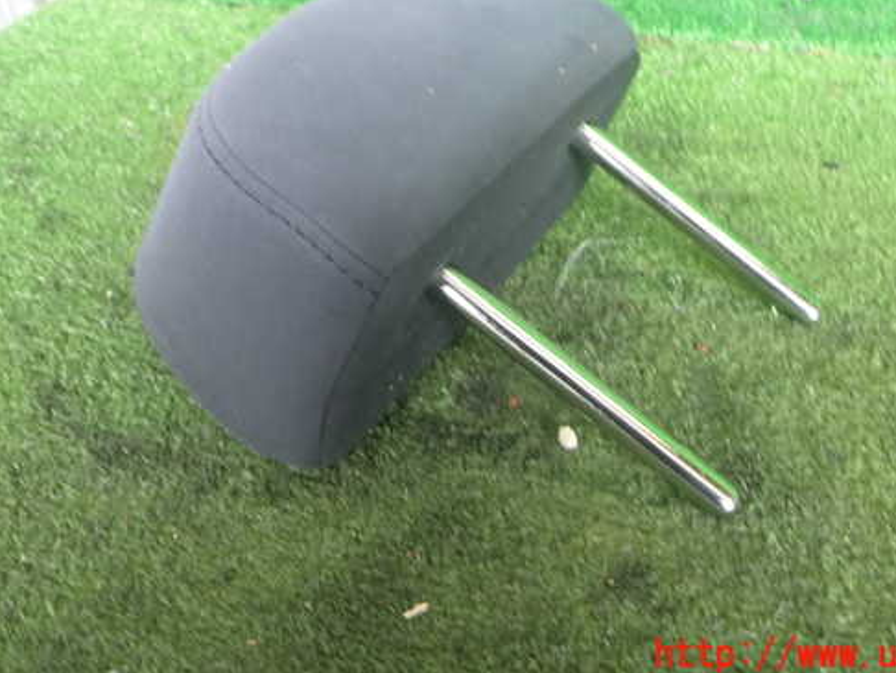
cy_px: 264
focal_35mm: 37
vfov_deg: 38.5
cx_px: 518
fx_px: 958
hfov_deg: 49.9
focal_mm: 5.4
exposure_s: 1/30
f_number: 2.3
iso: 250
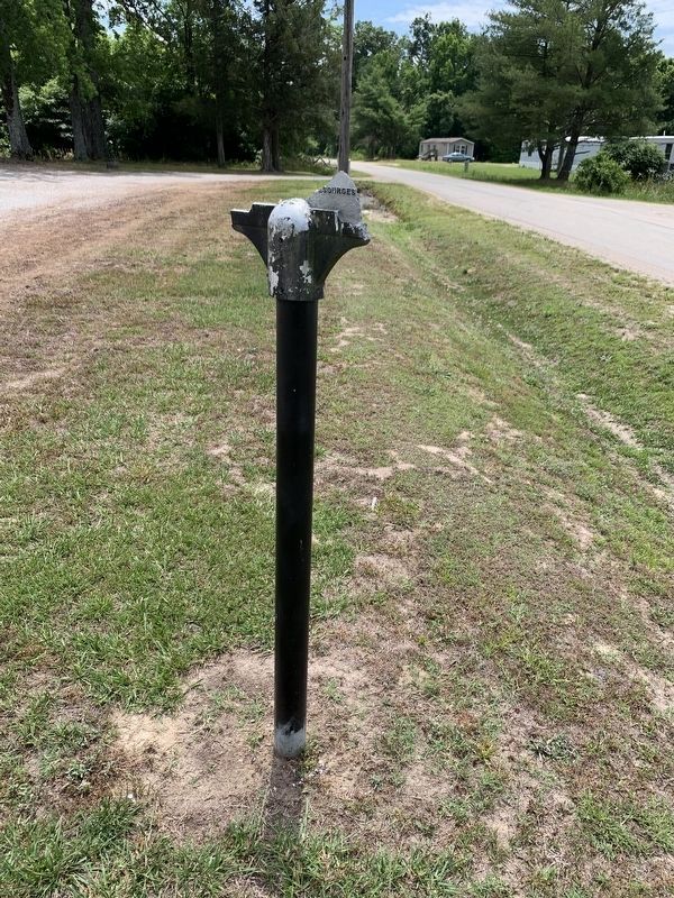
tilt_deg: -23.0
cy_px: 449
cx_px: 337
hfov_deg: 53.1
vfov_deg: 67.3
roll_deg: -3.7
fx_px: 675
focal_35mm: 26
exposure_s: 1/1190
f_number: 1.8
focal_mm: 4.25
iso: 25
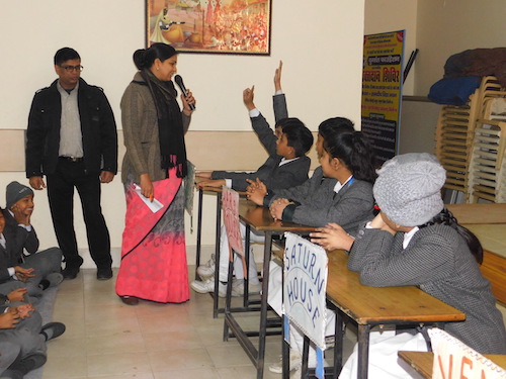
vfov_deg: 28.6
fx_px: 745
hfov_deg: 37.5
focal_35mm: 51
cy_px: 190
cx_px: 253
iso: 450
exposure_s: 1/30
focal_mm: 9
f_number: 3.8
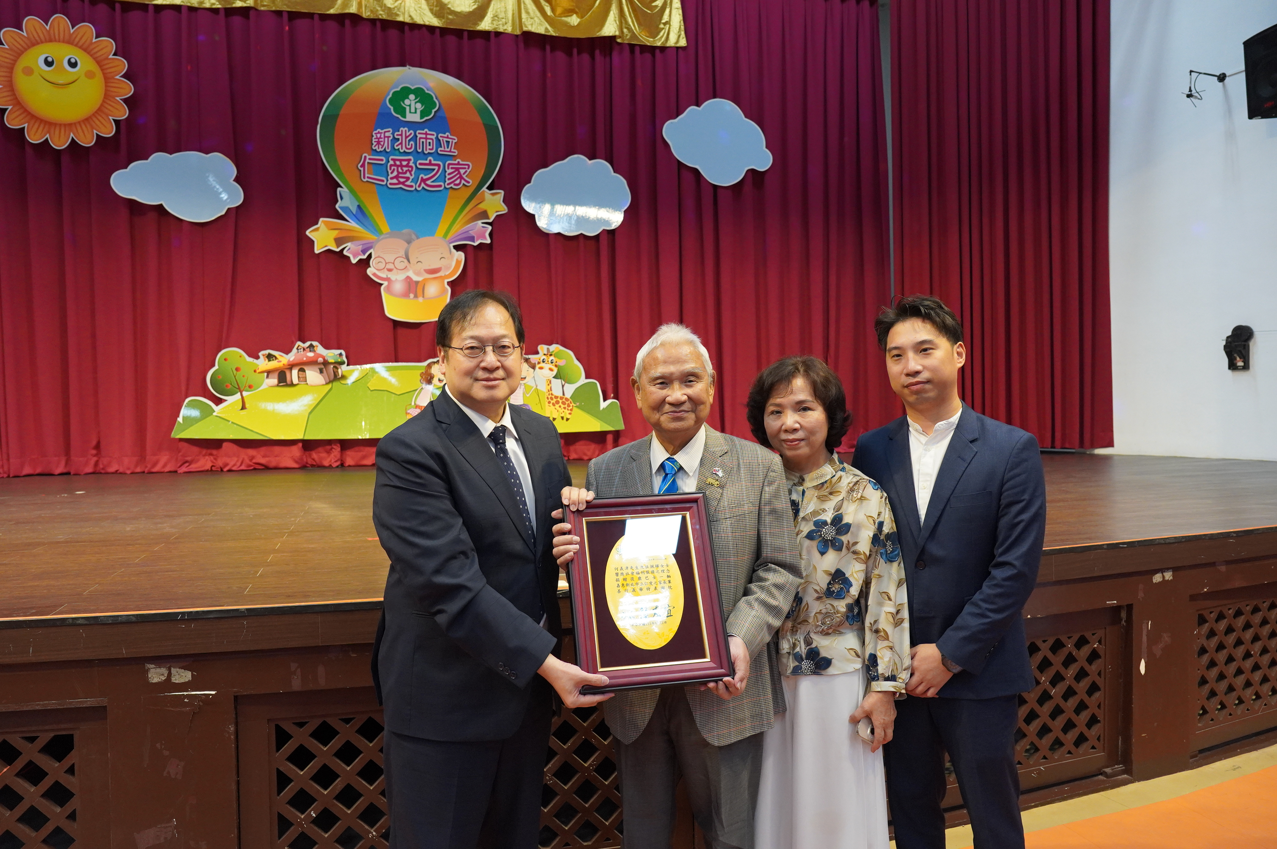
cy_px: 424
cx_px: 638
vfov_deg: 50.3
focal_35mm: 26
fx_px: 904
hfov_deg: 70.5
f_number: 4
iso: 1600
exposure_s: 1/160
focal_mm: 17
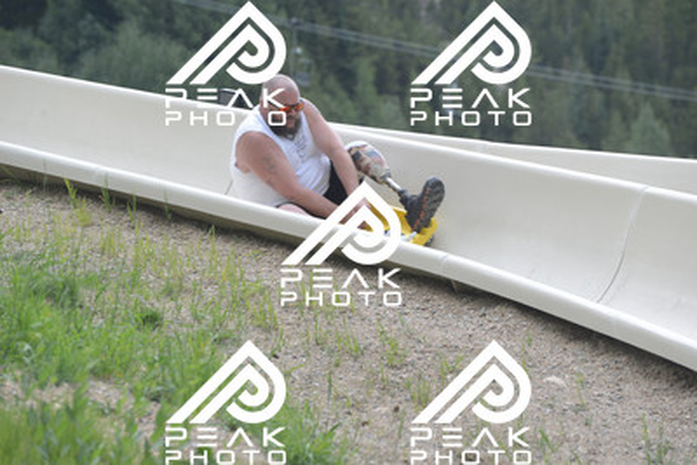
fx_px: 3777
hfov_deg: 10.5
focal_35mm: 195
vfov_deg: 7.0
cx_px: 348
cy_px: 232
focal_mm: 195
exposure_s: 1/640
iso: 640
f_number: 6.3
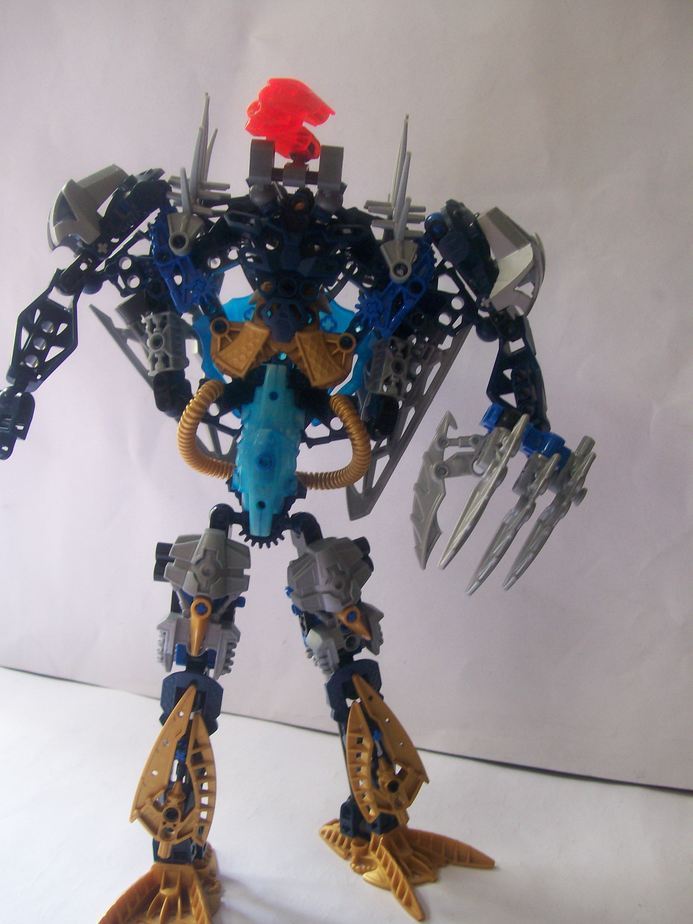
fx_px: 961
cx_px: 346
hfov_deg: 39.7
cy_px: 462
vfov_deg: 51.4
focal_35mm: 36
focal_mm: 6
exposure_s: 1/32
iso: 95
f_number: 2.7
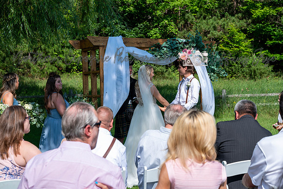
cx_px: 142
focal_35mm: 70
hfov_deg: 28.9
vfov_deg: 19.4
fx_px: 550
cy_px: 94
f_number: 7.1
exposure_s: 1/320
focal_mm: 70
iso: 100
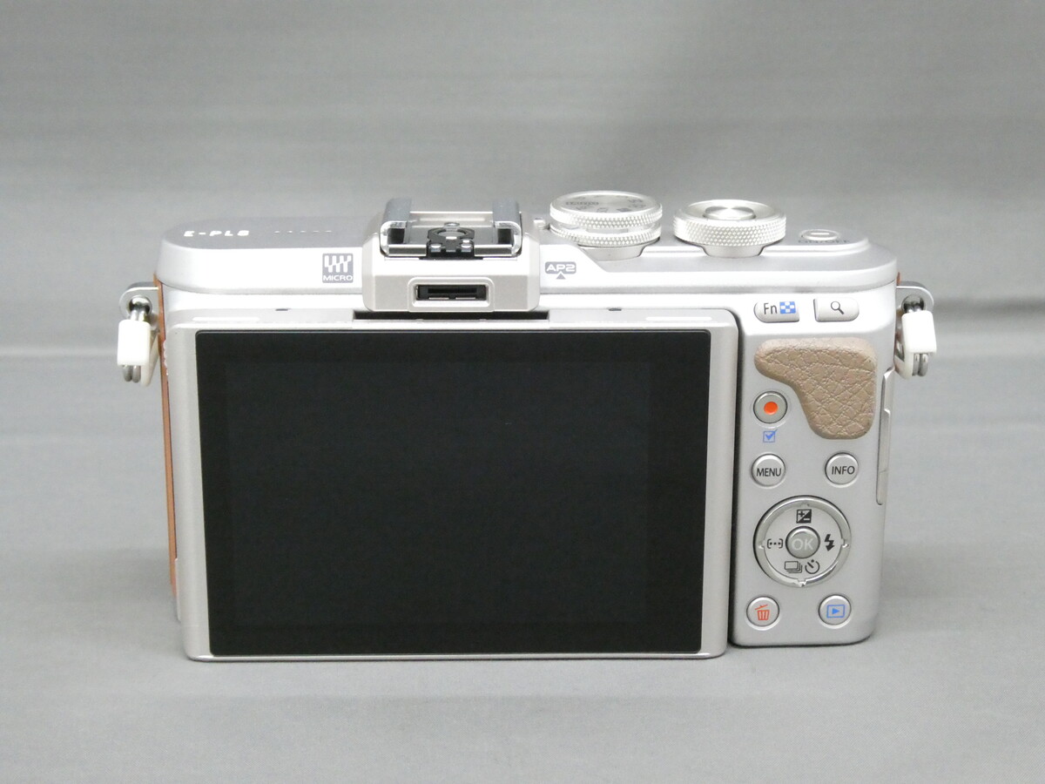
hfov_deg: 29.8
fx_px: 1962
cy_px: 392
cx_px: 522
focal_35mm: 65
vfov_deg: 22.6
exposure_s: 1/60
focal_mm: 11.7
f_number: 5
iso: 1600
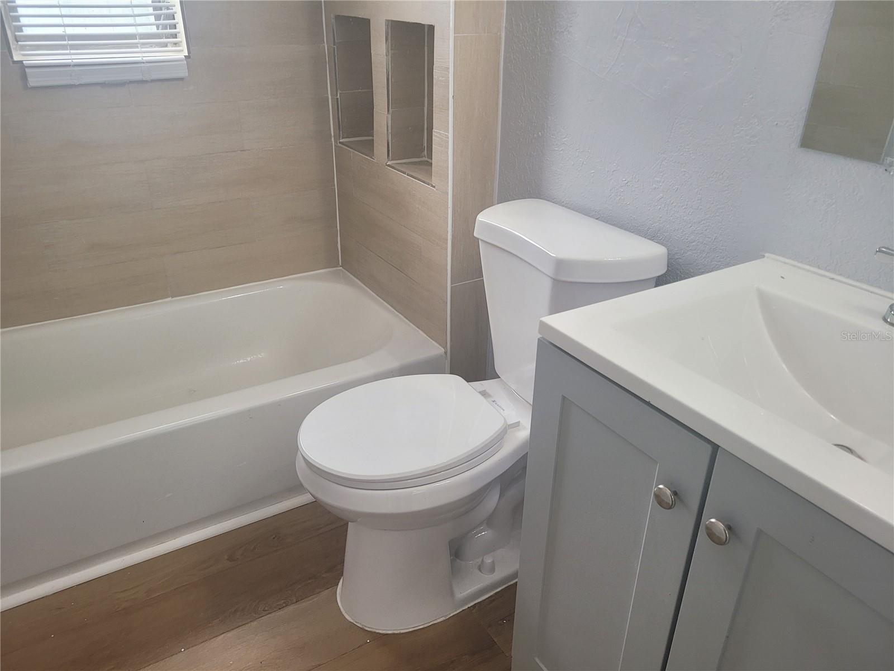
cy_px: 336
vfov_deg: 53.1
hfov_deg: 67.3
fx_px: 671
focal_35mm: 26
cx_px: 447
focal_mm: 5.4
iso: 160
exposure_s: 1/120
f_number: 1.8
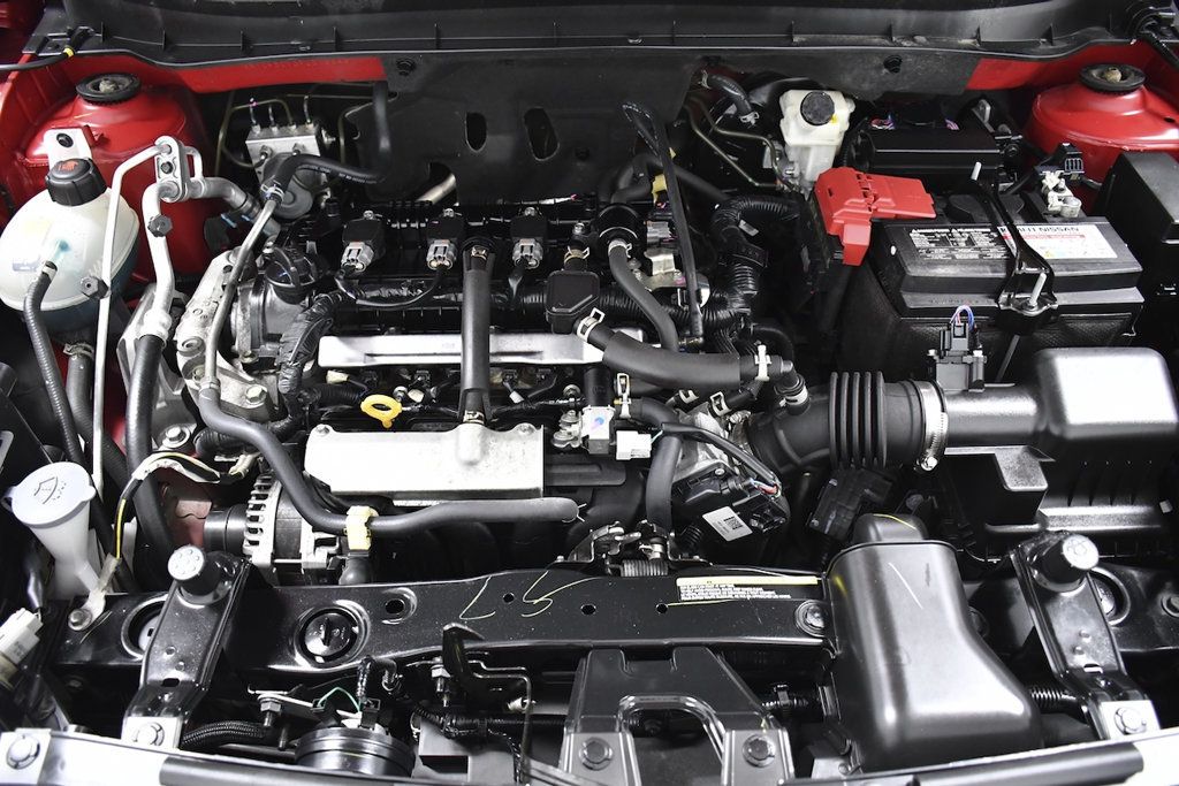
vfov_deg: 47.9
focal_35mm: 27
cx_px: 590
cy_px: 393
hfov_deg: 67.4
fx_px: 884
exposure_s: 1/100
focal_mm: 18
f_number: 3.5
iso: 2500
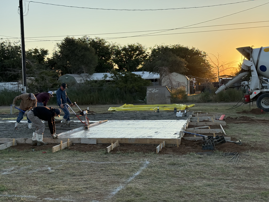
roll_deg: +1.6
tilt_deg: -1.9
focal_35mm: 48
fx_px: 373
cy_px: 101
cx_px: 134
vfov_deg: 30.3
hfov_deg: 39.7
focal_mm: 6.76
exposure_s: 1/1203
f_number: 1.78
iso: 100
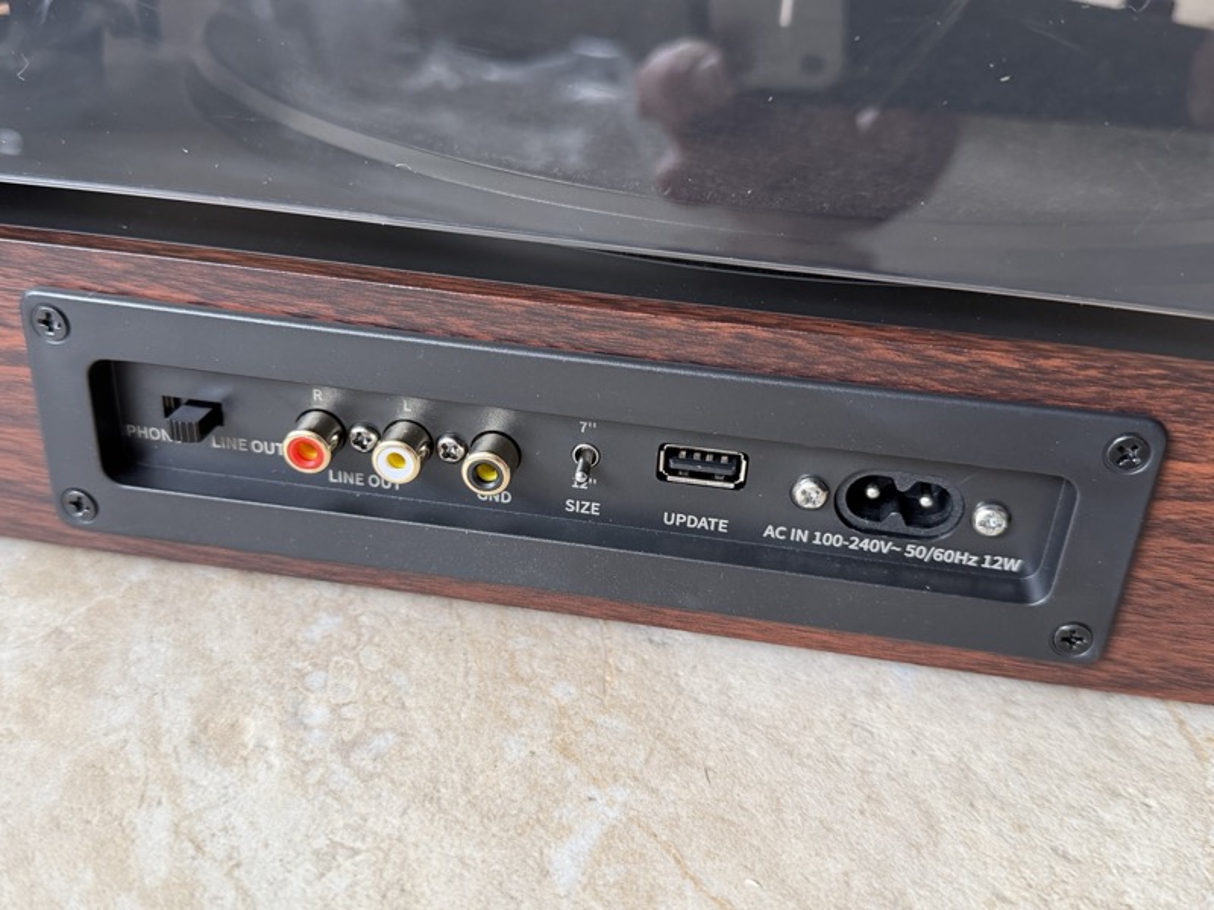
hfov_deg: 52.6
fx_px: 1227
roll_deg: -3.1
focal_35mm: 35
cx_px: 607
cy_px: 455
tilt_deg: -28.2
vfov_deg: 40.7
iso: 200
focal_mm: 6.76
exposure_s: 1/106
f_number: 1.78
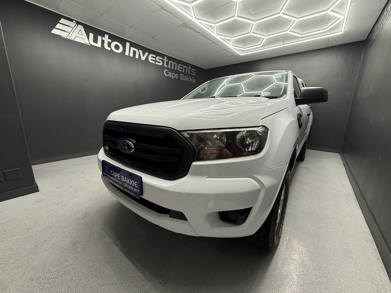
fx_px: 158
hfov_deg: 102.1
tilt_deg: -12.4
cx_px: 196
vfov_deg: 85.7
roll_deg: -1.4
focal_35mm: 14
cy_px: 146
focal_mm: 2.22
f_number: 2.2
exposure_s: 1/99
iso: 125
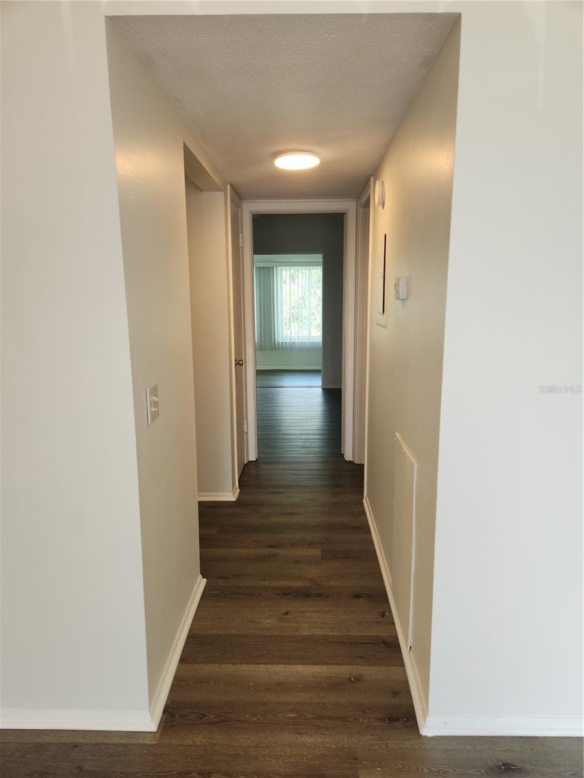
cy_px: 389
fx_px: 517
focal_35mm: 23
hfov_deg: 58.9
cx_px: 292
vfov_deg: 73.9
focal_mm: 5.4
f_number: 1.8
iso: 80
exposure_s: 1/120
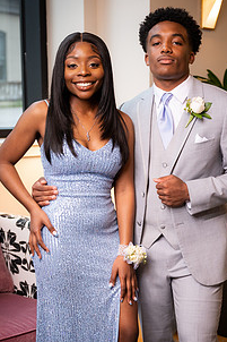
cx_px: 150
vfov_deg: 29.8
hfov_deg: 20.2
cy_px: 233
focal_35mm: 67
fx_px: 634
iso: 1600
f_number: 2.8
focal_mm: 45
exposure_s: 1/250
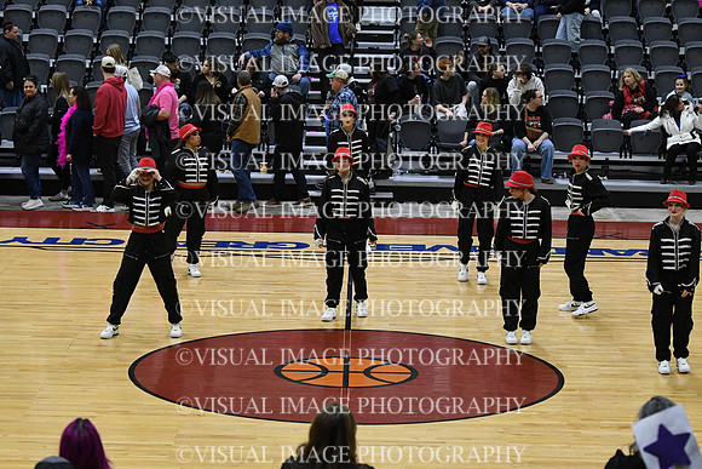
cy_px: 234
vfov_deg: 13.0
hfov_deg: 19.5
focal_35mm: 105
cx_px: 351
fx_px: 2048
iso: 3200
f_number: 3.5
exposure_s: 1/400
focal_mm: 70
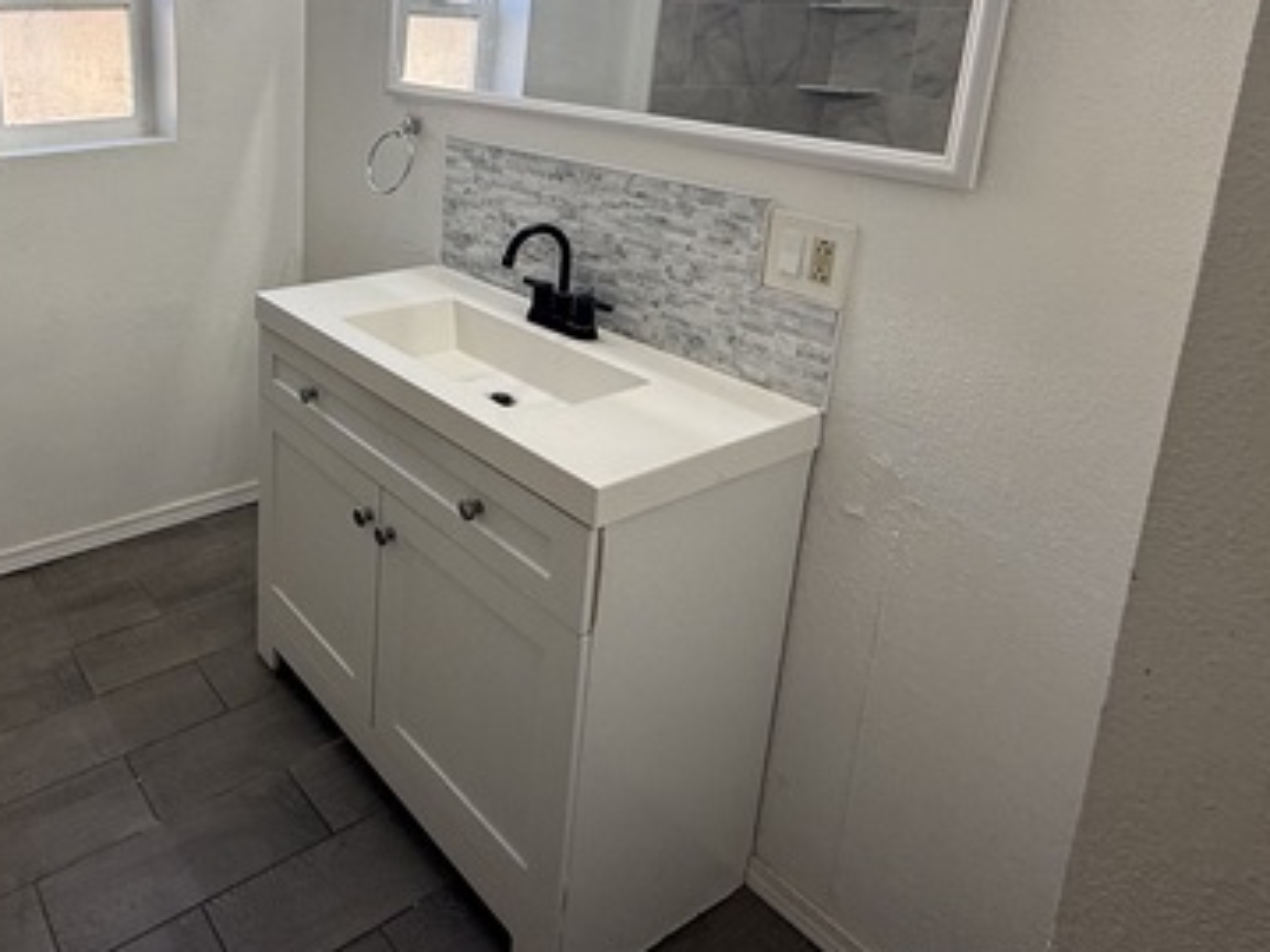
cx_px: 281
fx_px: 954
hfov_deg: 62.5
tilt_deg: -12.4
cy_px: 209
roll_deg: -0.4
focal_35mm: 26
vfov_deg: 50.3
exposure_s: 1/137
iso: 64
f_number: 2.2
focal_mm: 2.22
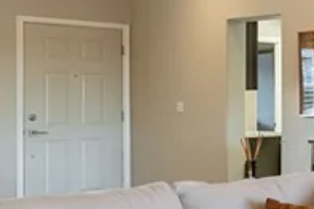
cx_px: 606
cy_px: 105
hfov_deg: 18.5
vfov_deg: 17.5
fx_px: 680
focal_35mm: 78
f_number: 8
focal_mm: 15
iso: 400
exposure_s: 1/200
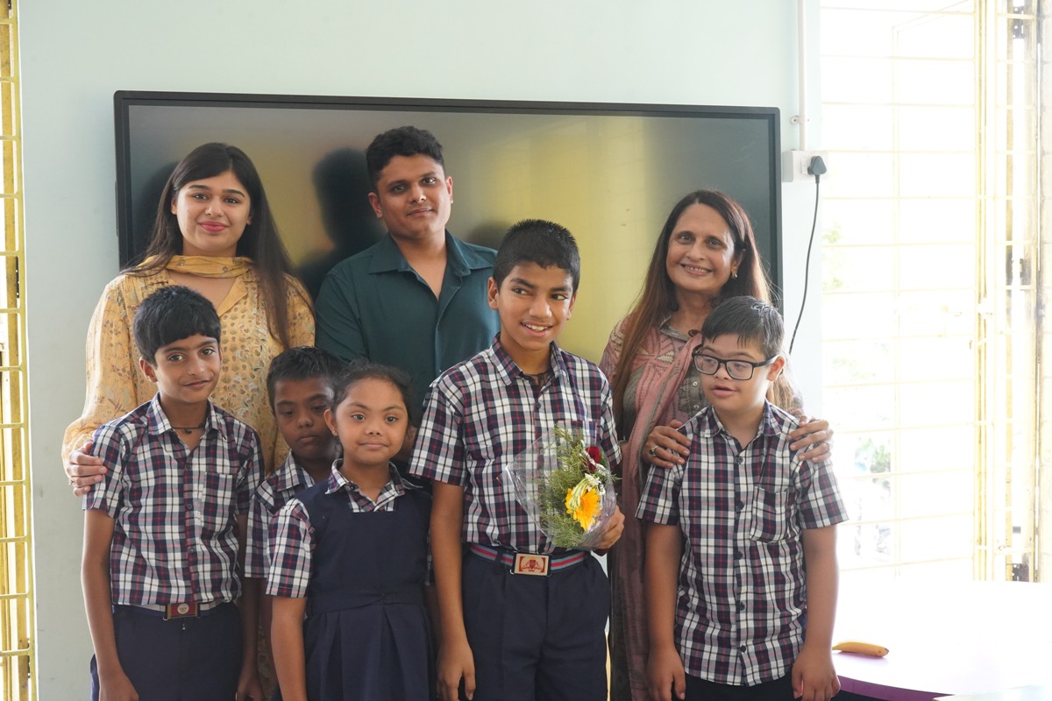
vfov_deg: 28.1
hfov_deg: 41.1
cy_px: 350
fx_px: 1403
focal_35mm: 48
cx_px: 526
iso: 5000
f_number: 11
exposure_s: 1/125
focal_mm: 48
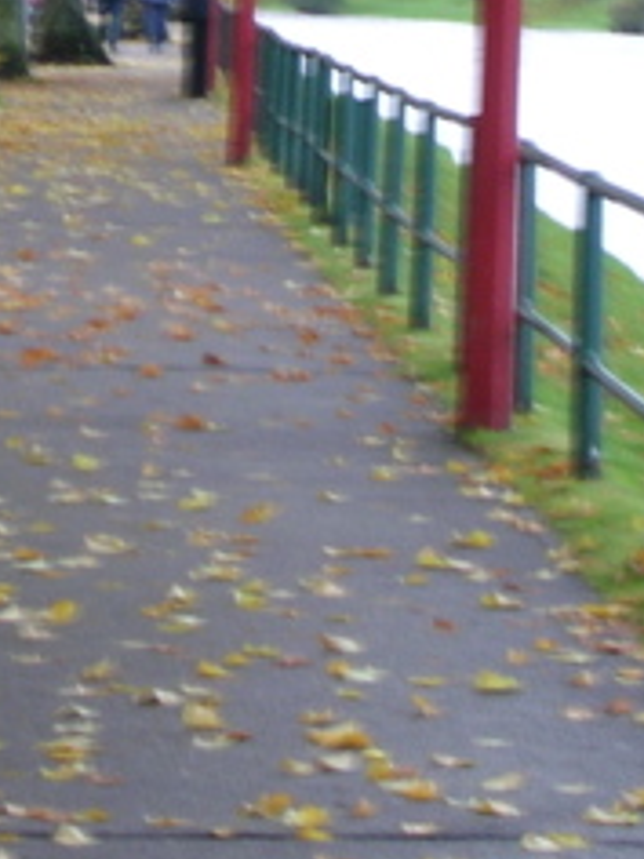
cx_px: 200
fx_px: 6722
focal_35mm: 271
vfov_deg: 7.2
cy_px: -218
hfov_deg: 5.5
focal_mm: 15.2
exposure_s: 1/11.3
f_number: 4.5
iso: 50
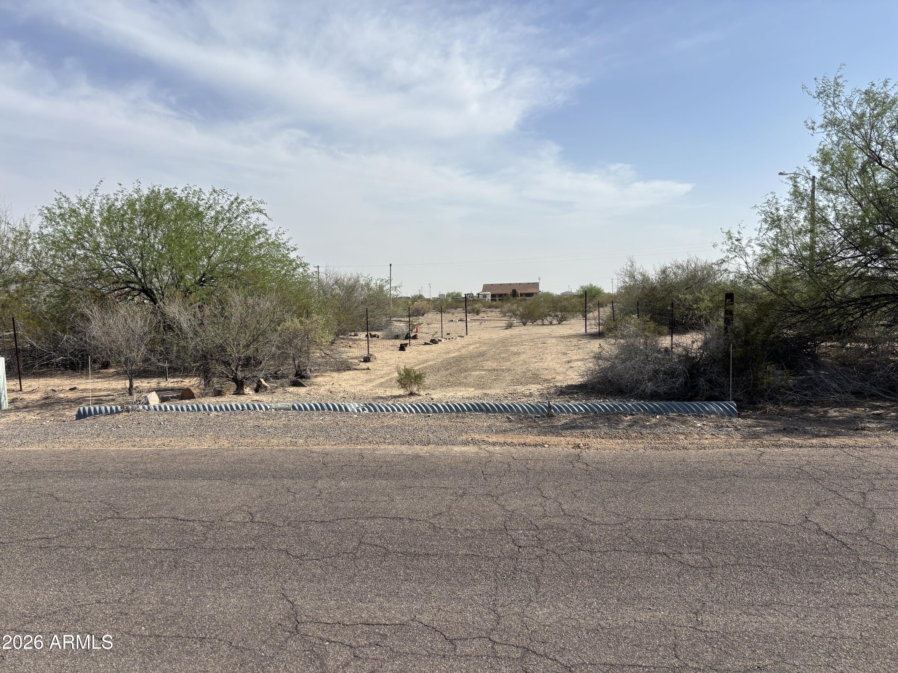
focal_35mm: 26
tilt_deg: -1.4
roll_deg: +1.5
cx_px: 449
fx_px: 674
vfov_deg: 53.1
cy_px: 336
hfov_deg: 67.3
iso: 50
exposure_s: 1/5076
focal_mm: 5.96
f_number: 1.6
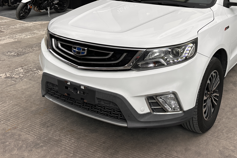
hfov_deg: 45.5
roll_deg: -1.1
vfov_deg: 30.7
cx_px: 162
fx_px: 277
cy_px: 21
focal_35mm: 42
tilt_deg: -8.4
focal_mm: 6.86
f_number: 1.78
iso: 80
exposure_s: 1/850
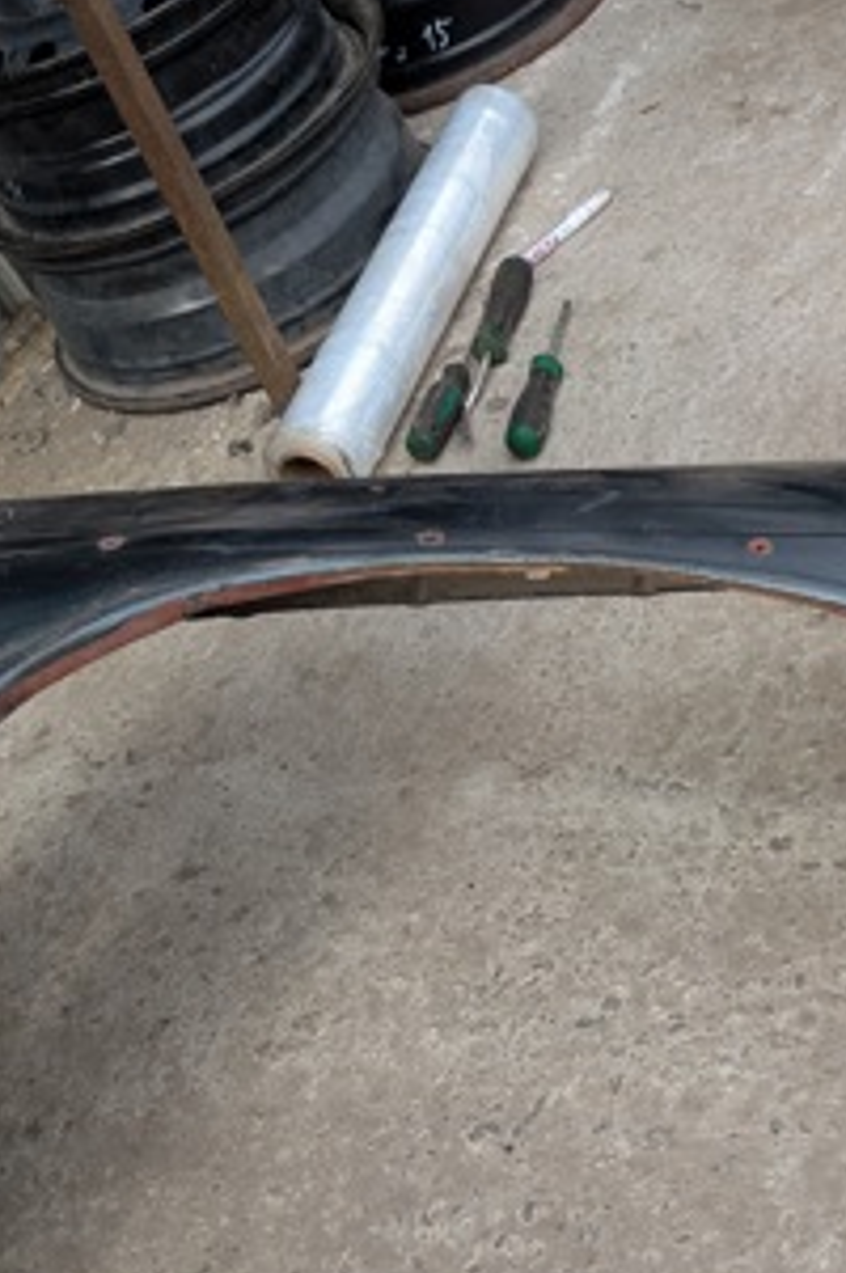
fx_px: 1872
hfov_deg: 24.8
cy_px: 998
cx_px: 734
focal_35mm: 53
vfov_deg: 36.4
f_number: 1.68
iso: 21
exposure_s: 1/318
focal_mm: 6.9
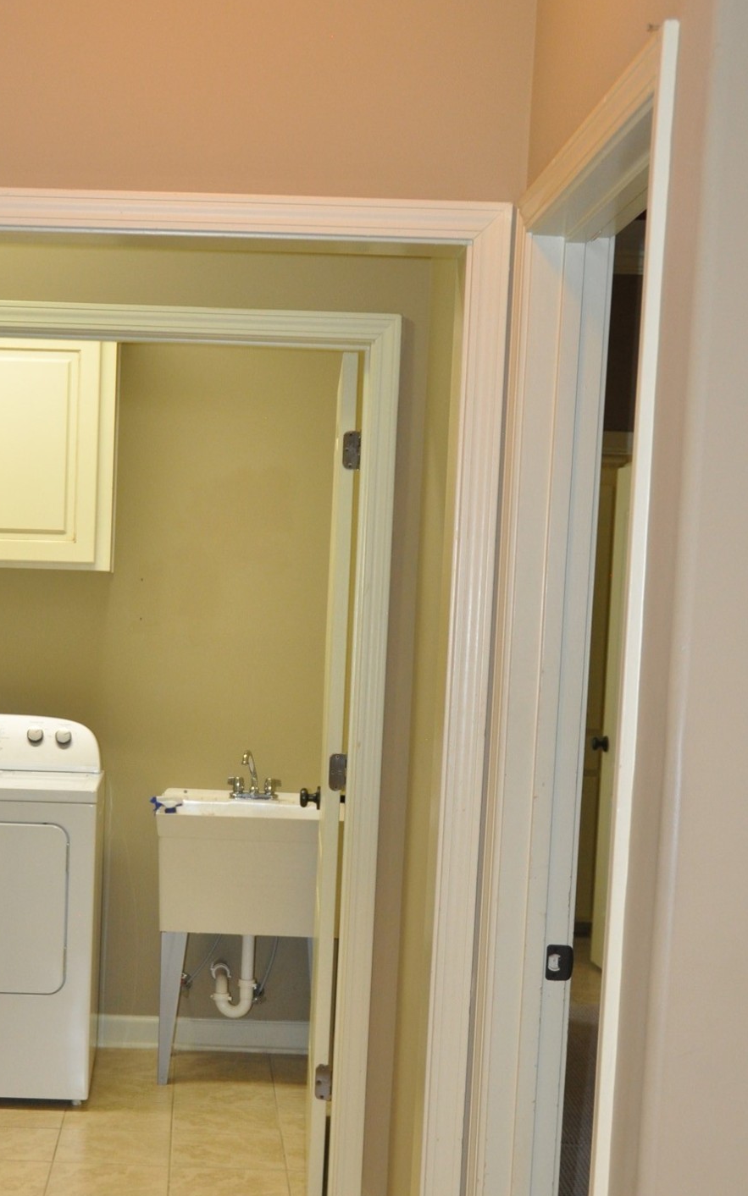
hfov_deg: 22.9
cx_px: 191
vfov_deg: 36.0
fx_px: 1827
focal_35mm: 56
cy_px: 760
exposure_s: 1/60
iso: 800
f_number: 3.8
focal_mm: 24
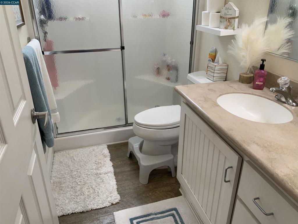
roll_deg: +0.4
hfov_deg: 61.7
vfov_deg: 48.2
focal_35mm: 29
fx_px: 250
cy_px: 112
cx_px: 149
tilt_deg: -25.6
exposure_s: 1/120
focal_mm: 3
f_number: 1.8
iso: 64
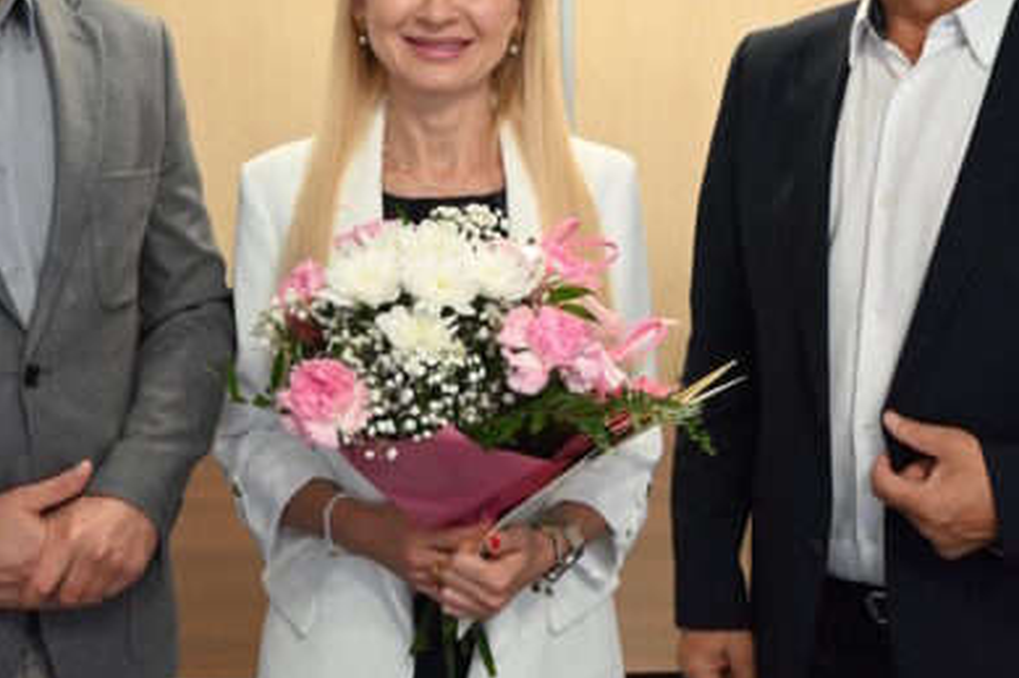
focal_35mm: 56
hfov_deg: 35.7
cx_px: 482
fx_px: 1581
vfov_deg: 24.0
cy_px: 178
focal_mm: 31.5
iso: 3200
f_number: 4.8
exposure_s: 1/125
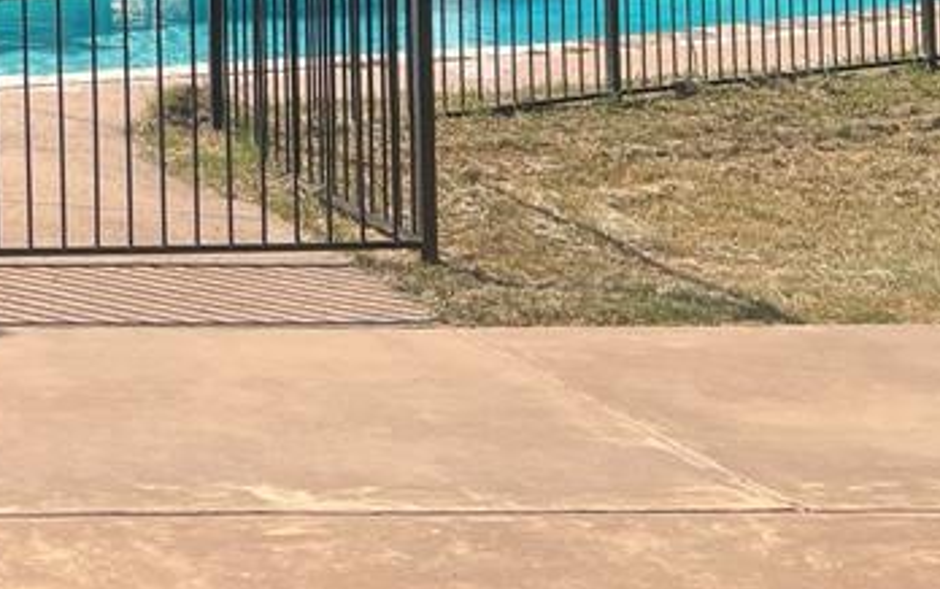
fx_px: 2076
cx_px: -257
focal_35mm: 81
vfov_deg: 15.2
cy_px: -227
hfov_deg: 22.9
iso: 50
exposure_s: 1/4831
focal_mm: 5.7
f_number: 1.5
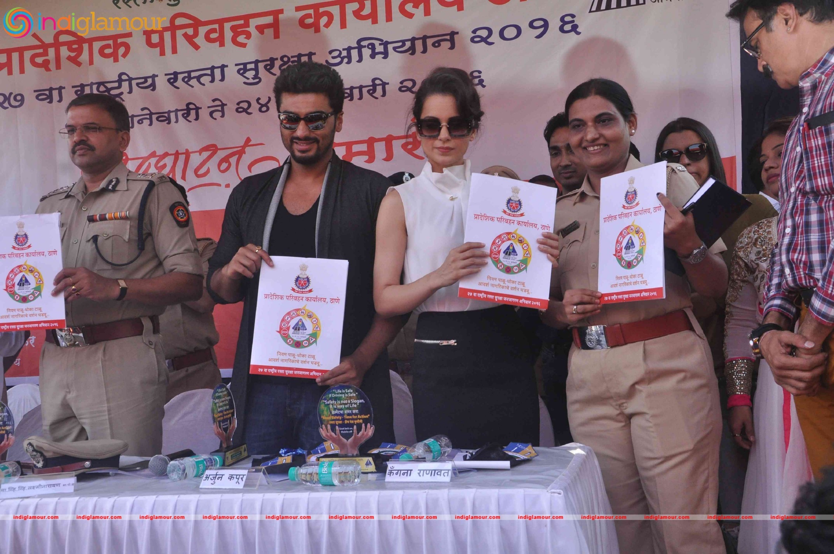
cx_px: 417
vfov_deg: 34.1
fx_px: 902
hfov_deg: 49.6
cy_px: 277
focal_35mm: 39
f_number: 10
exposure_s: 1/400
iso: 1000
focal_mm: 26
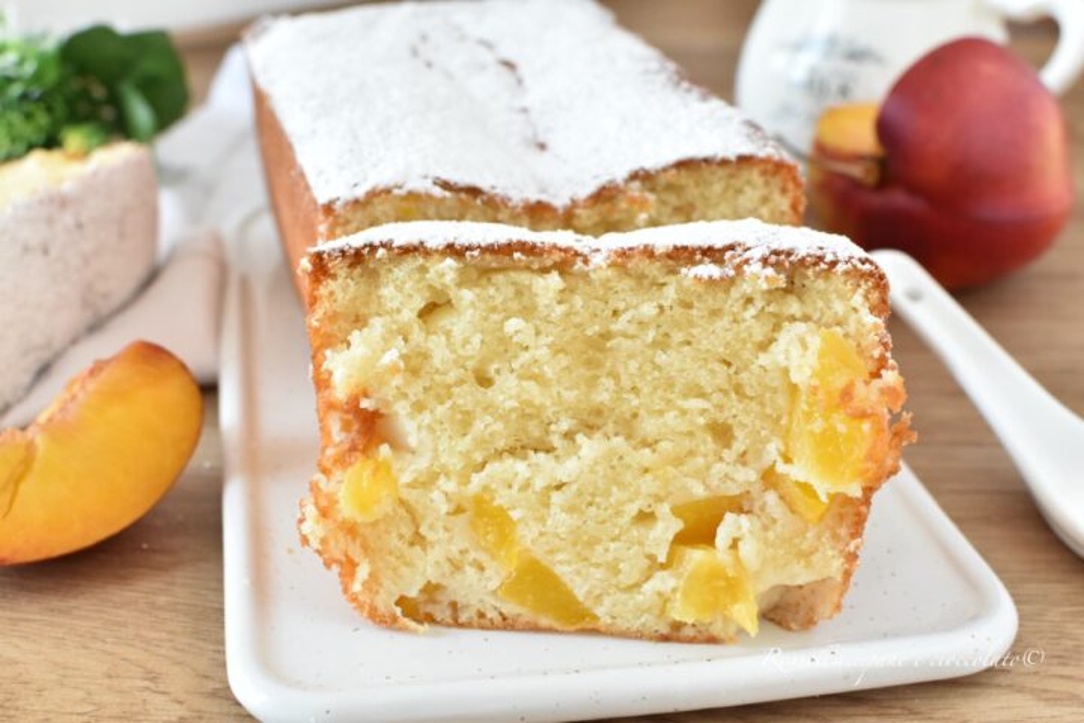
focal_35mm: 52
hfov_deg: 37.9
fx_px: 1581
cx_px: 542
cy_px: 362
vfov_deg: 25.8
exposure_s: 1/25
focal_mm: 35
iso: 800
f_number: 5.6
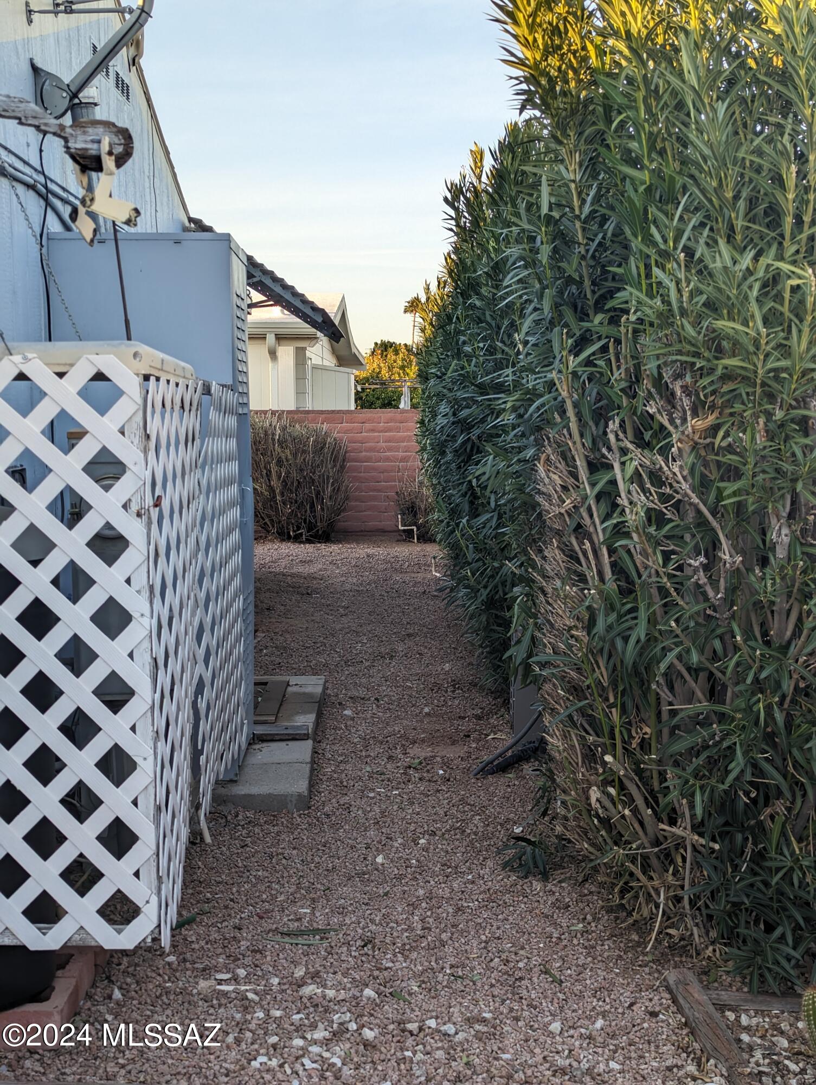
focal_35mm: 48
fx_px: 1505
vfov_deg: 39.6
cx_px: 408
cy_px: 542
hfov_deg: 30.3
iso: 48
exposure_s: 1/332
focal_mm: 6.81
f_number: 1.85
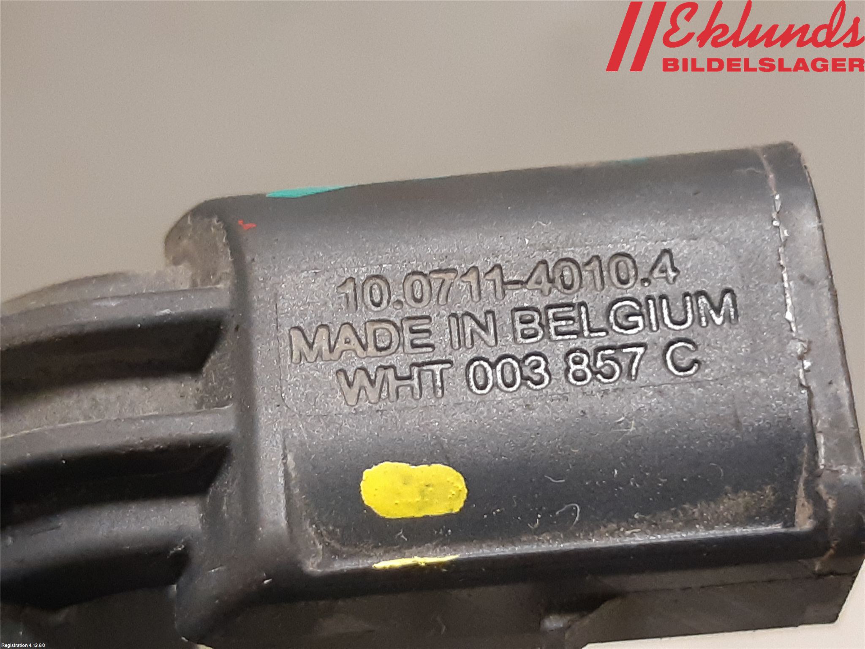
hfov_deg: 67.3
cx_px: 432
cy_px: 324
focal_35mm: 26
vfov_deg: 53.1
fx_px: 650
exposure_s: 1/50
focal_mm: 3.93
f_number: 1.7
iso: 250
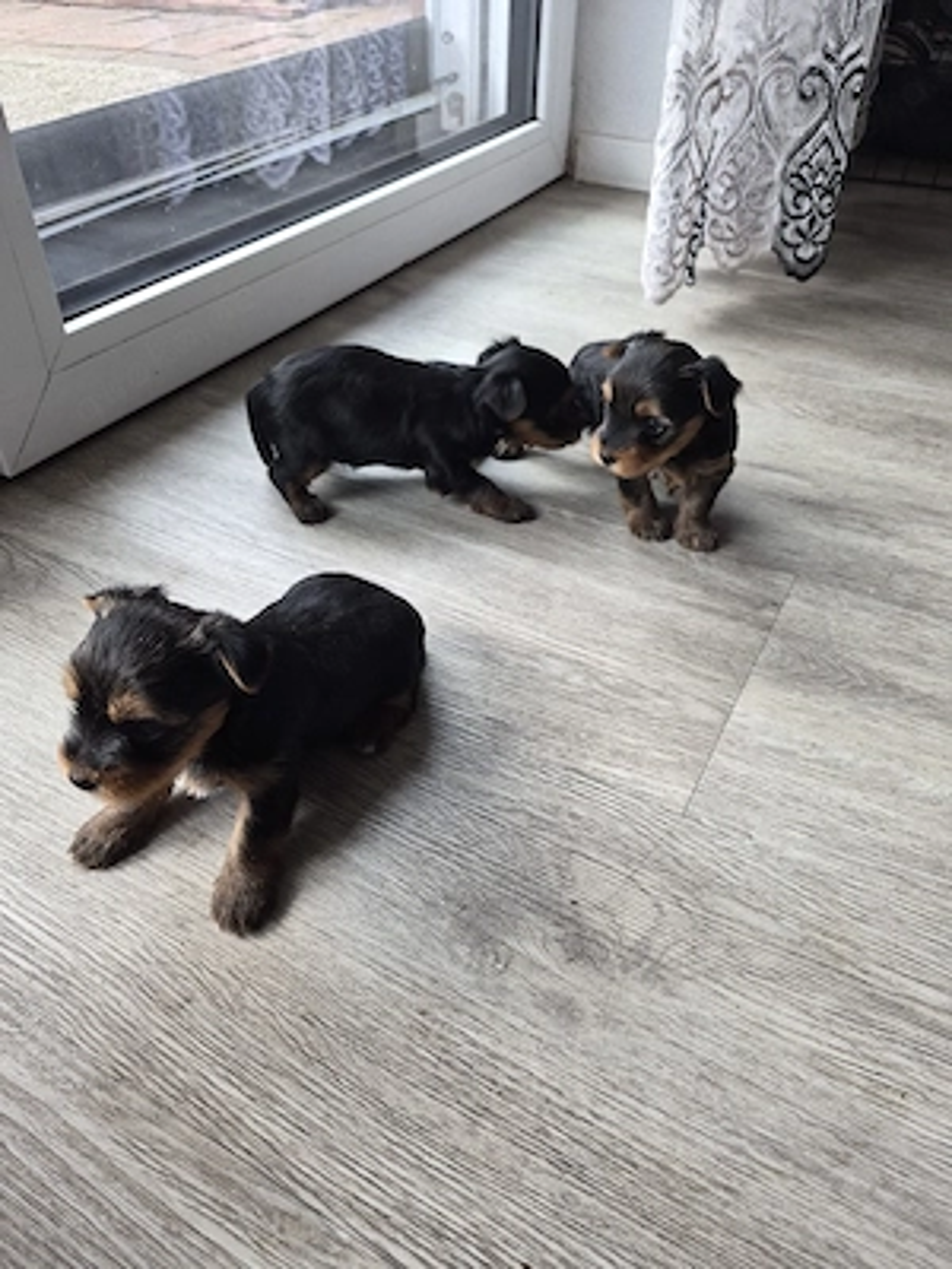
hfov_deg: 58.9
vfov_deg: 73.9
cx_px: 476
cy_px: 634
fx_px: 843
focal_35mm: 23
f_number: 1.8
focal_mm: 5.4
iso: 250
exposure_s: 1/100
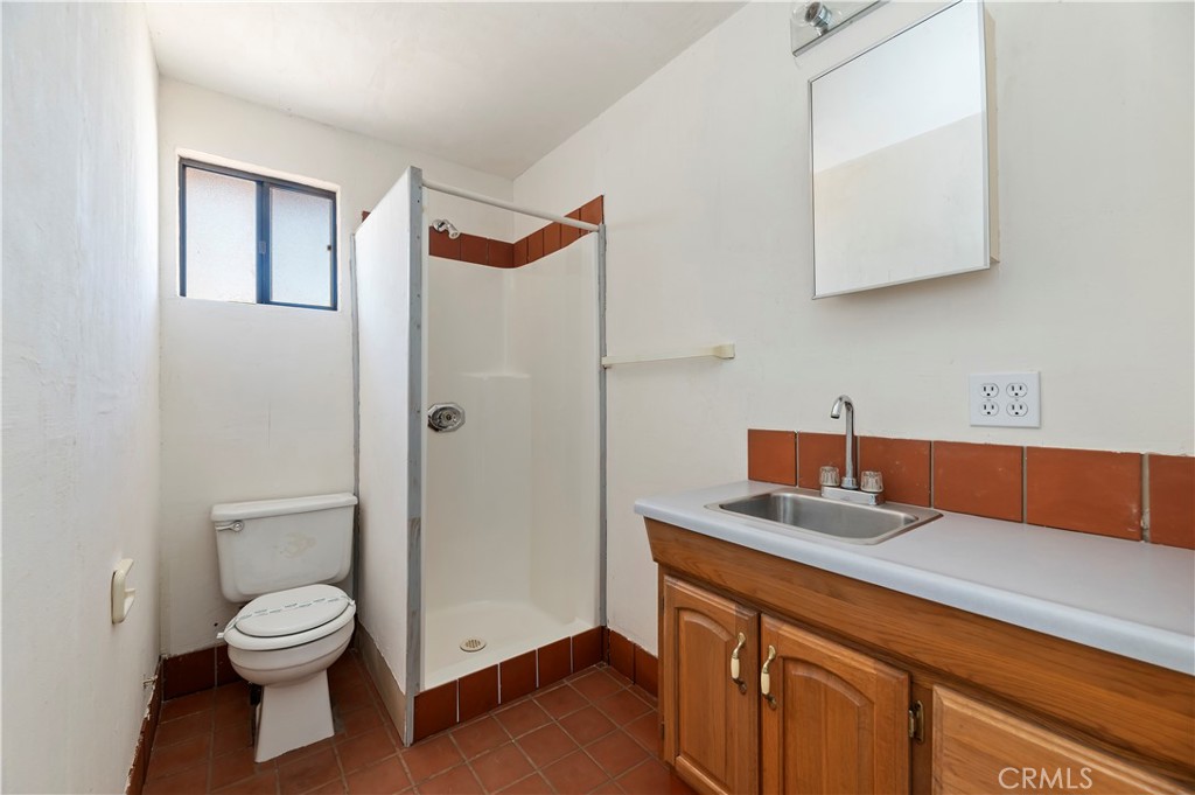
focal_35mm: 14
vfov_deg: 81.1
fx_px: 464
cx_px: 598
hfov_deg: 104.3
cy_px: 398
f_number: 10
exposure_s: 1/4
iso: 500
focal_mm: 14
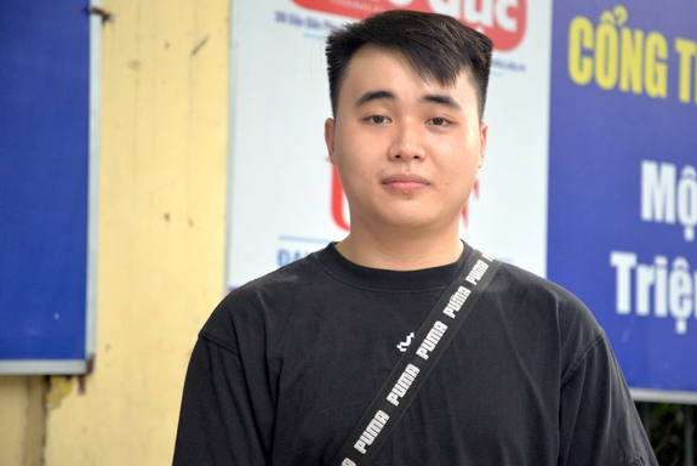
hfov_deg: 22.8
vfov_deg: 15.4
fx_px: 1724
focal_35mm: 89
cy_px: 220
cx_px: 382
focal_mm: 80
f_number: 5
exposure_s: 1/400
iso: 2500
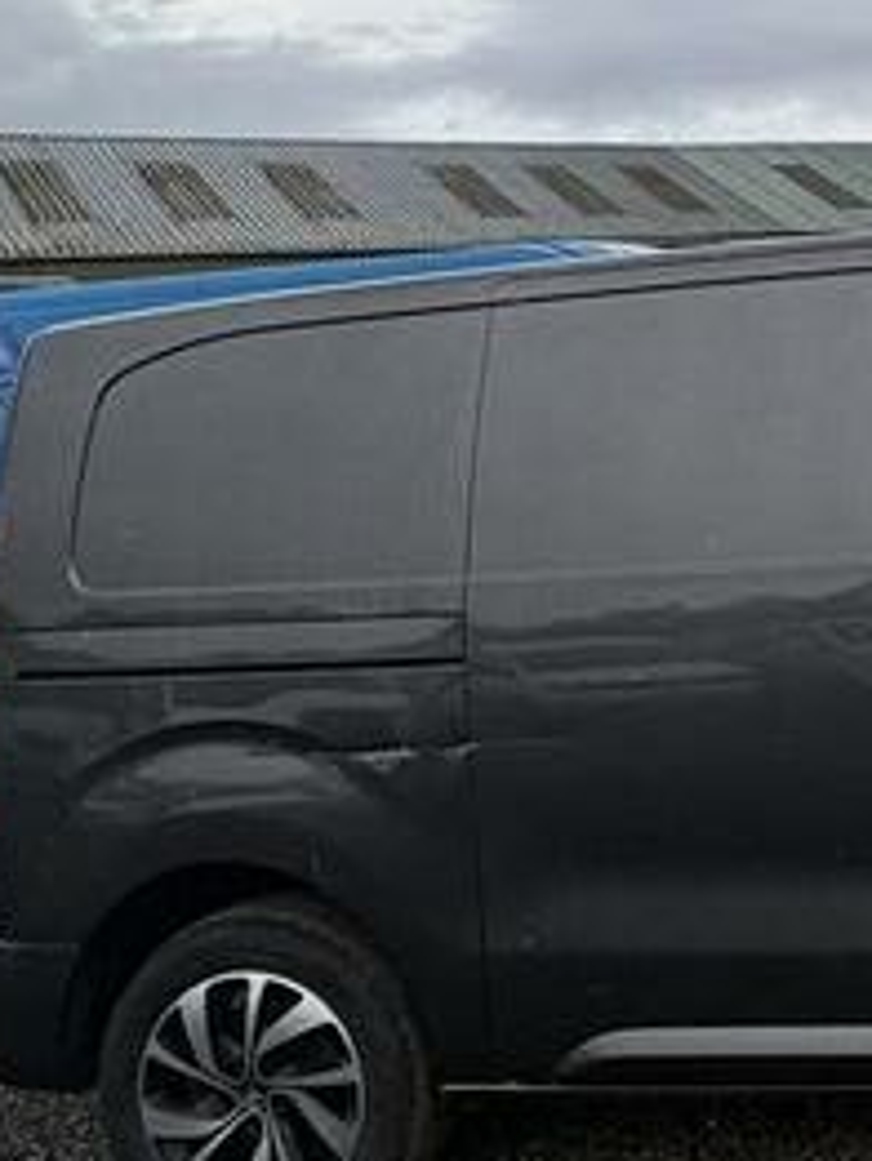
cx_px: 1157
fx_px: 1611
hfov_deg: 25.7
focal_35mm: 48
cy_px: 338
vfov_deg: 38.9
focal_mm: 2.22
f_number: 2.2
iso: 50
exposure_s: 1/1976
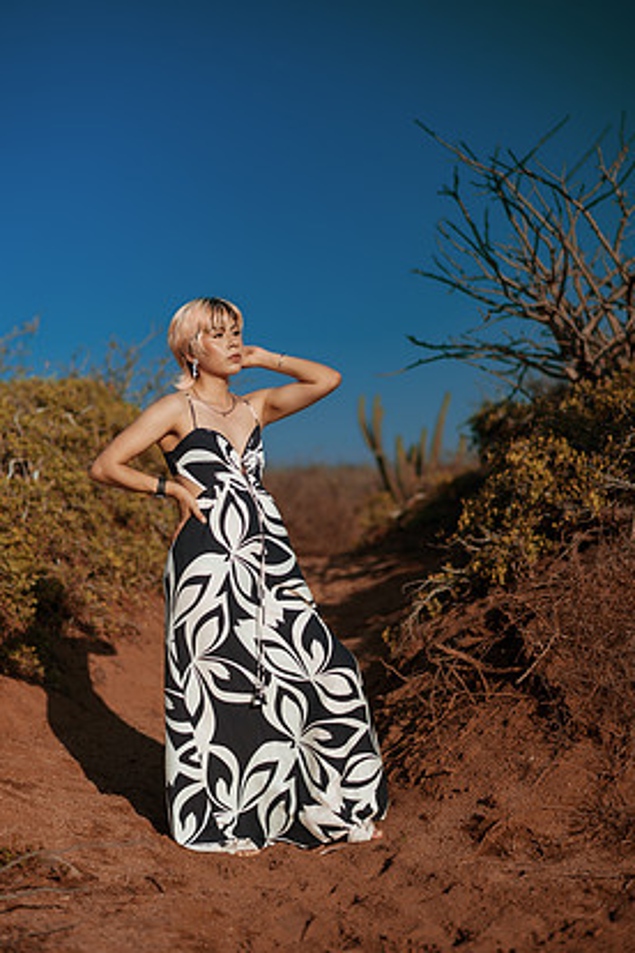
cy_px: 444
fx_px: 1667
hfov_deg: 21.6
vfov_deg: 31.9
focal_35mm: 63
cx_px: 304
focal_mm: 58
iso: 100
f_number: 2
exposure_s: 1/8000
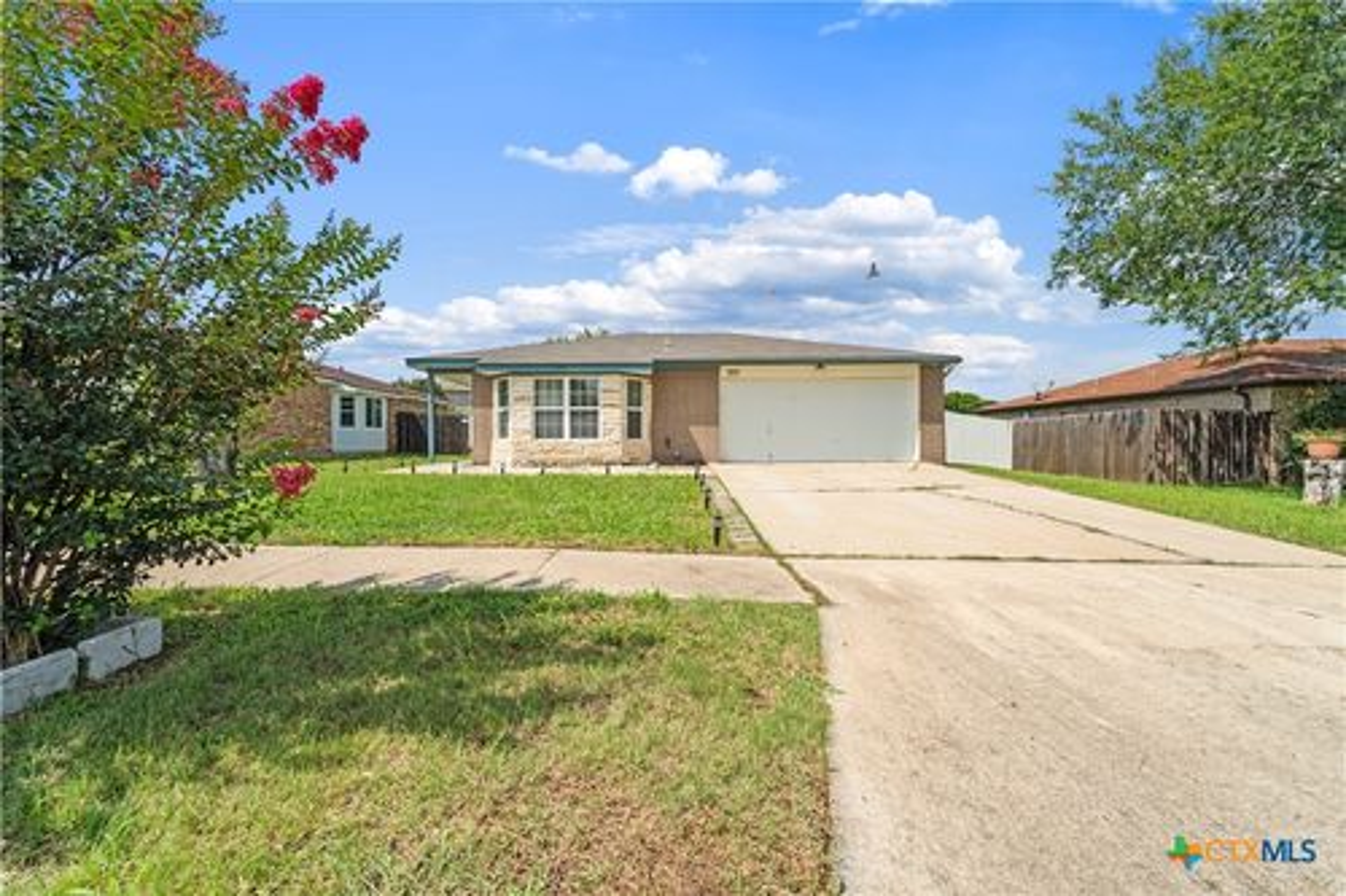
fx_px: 523
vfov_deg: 81.2
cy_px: 448
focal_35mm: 14
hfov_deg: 104.3
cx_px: 673
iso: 800
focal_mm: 14
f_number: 8
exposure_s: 1/1000
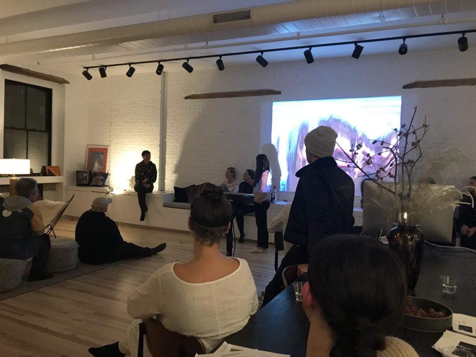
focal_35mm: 28
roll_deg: -2.4
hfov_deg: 63.4
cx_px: 238
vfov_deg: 49.7
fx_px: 385
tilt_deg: -2.8
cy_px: 178
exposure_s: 1/9
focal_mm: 3.99
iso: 100
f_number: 1.8
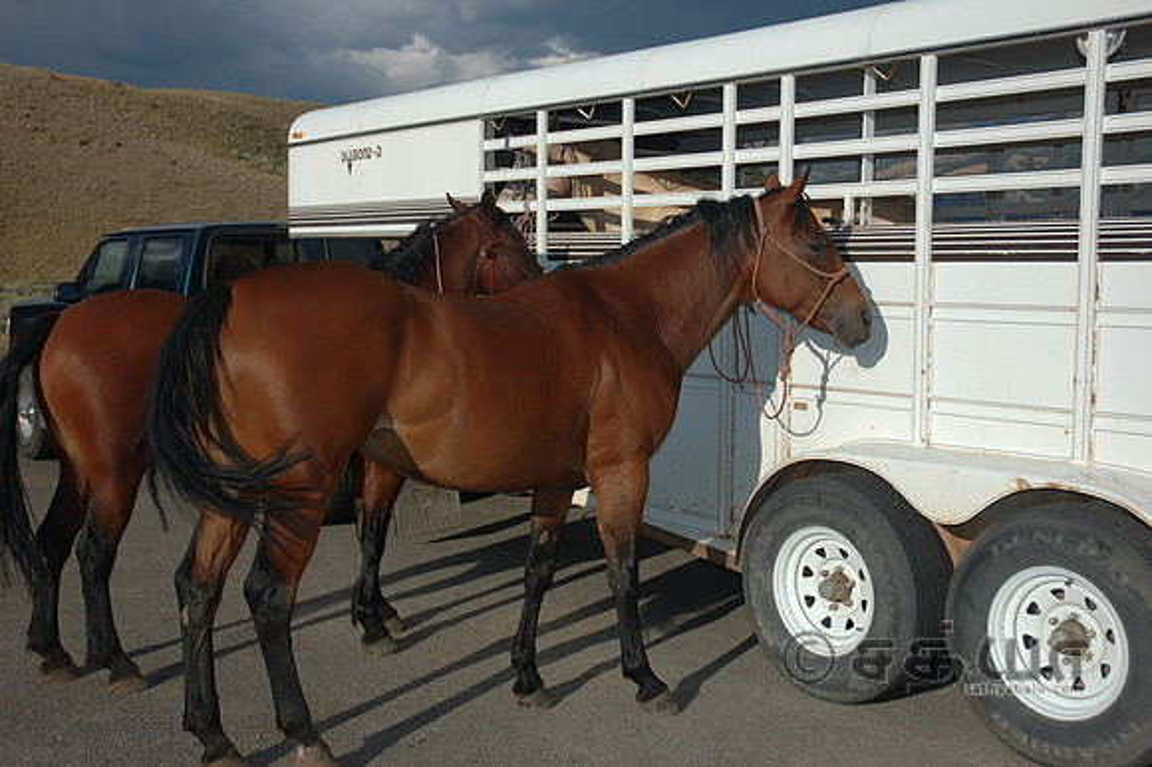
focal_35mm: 44
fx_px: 1391
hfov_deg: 45.0
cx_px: 576
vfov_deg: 30.8
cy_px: 384
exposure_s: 1/500
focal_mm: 29
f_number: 5
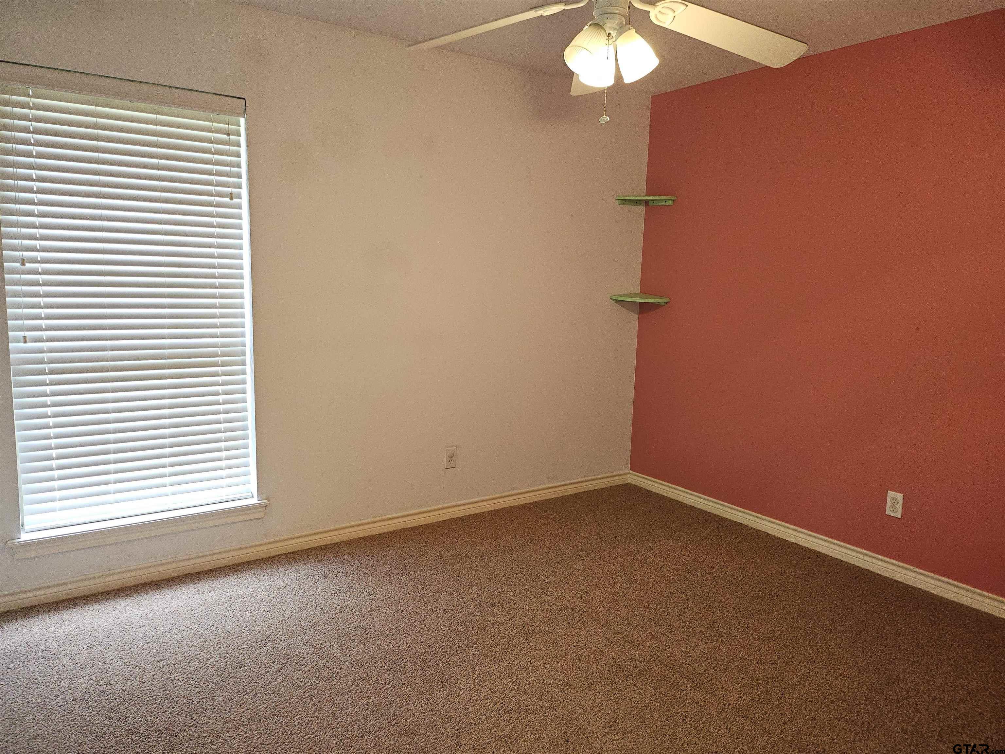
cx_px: 502
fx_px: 697
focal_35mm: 24
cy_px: 377
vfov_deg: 56.8
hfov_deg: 71.6
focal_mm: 5
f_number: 1.8
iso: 100
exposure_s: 1/60
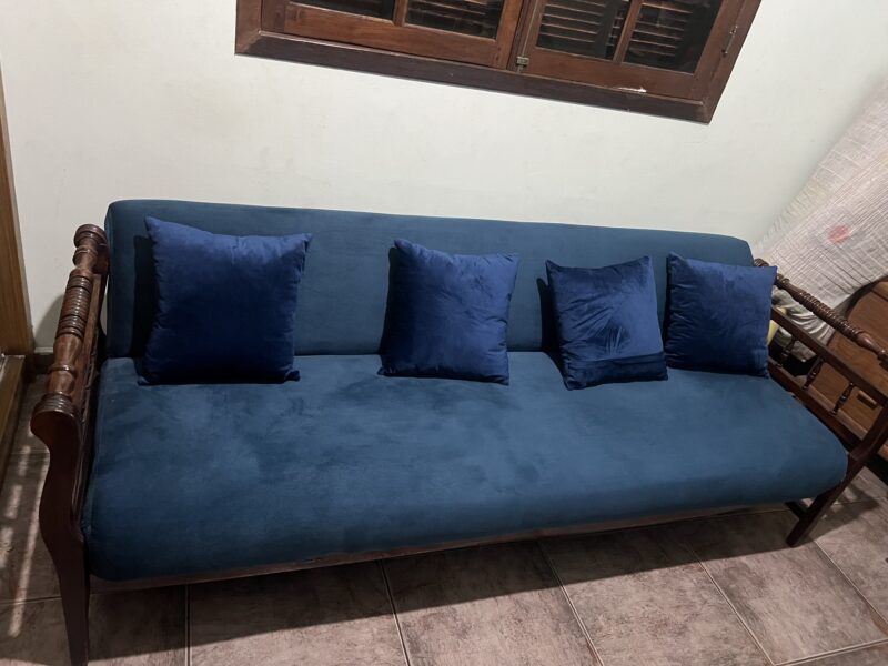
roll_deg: -14.1
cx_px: 444
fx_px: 667
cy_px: 333
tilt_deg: -32.3
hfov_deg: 67.3
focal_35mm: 26
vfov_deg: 53.1
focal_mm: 5.7
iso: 500
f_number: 1.5
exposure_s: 1/30
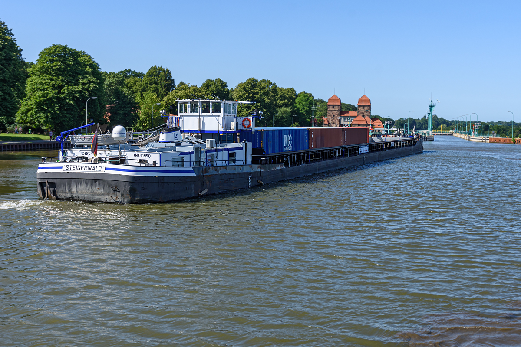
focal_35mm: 40
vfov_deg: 33.0
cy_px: 174
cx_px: 260
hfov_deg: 47.9
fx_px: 586
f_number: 8
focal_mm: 27
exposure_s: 1/320
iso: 100
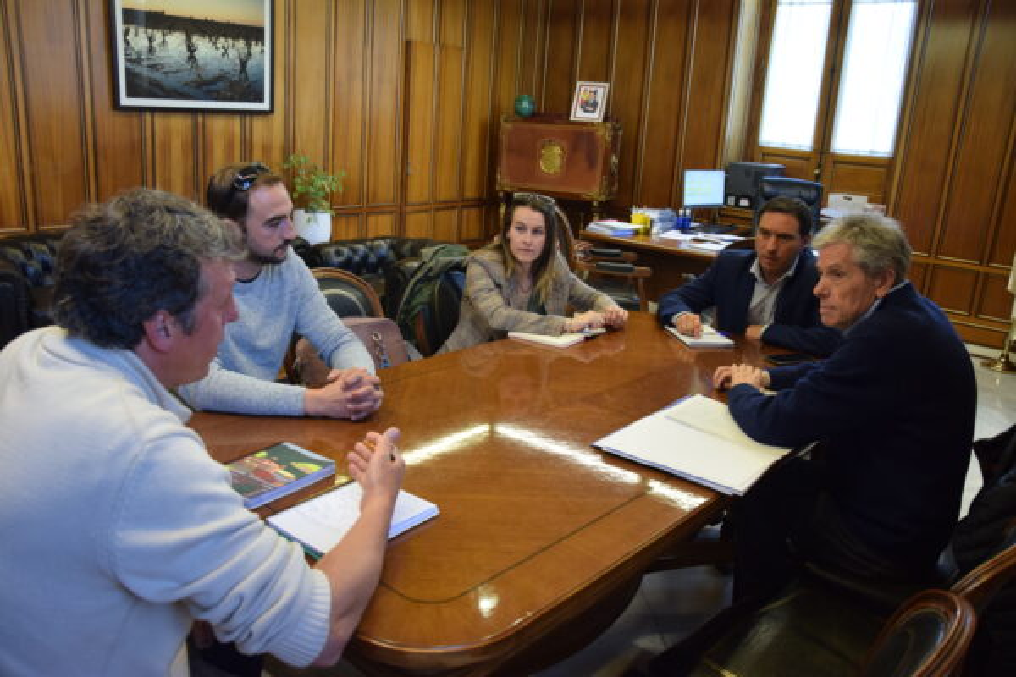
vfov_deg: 47.9
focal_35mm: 27
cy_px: 338
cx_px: 508
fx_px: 762
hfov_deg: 67.4
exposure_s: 1/60
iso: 800
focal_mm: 18
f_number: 4
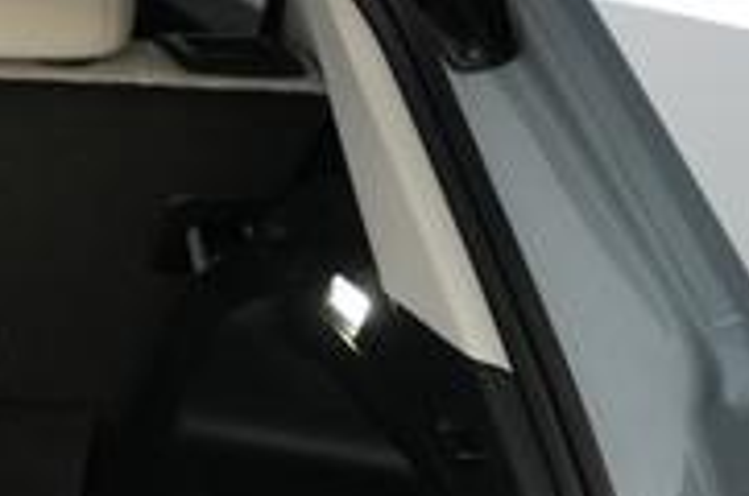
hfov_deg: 17.8
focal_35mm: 99
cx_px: -476
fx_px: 2056
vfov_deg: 13.6
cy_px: 479
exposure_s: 1/160
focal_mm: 28
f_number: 2.8
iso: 3200
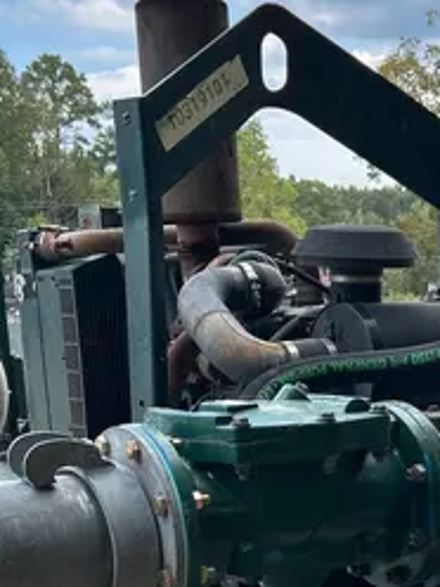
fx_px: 1305
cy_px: 562
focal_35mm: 77
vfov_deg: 24.4
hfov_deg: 18.7
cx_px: 426
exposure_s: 1/1000
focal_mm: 5.7
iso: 50
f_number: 1.5
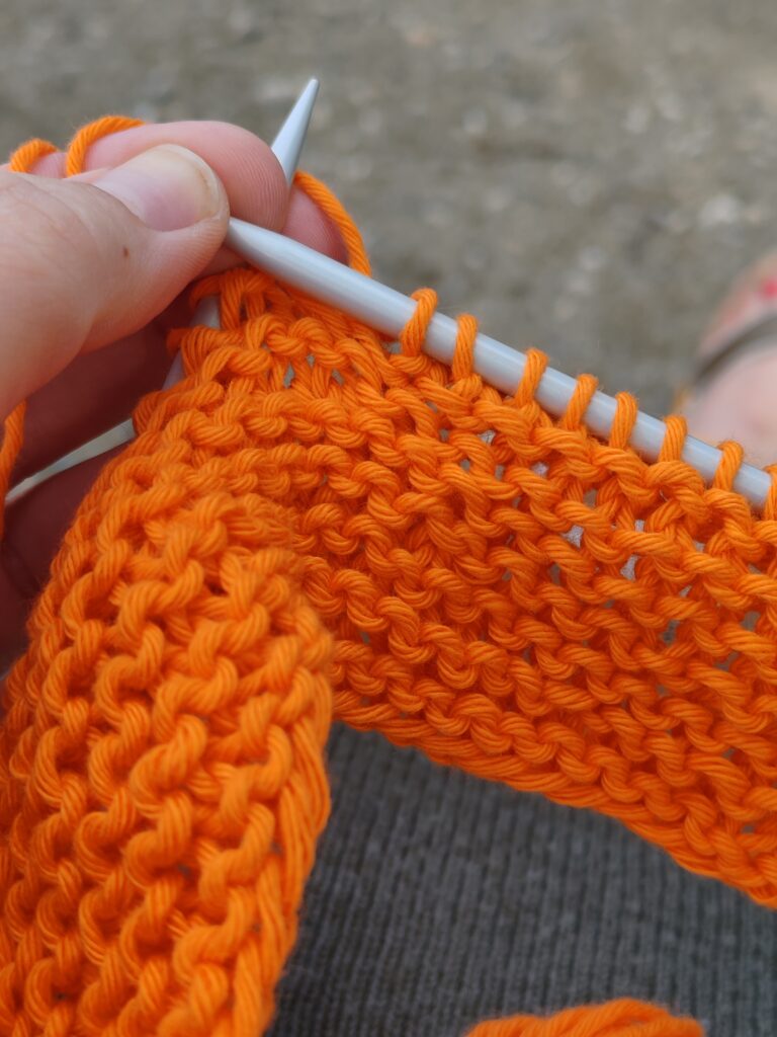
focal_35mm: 54
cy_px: 518
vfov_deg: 35.5
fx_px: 1616
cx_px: 388
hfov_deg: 27.0
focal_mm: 6.12
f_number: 1.9
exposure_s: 1/150
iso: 50
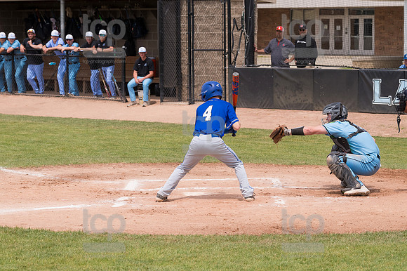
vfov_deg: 9.7
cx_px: 204
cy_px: 136
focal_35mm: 142
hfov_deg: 14.5
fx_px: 1604
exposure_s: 1/1600
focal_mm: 95
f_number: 5.6
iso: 320
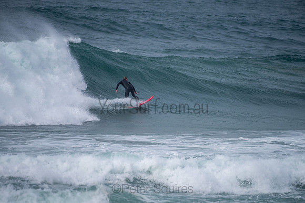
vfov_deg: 2.6
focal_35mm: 539
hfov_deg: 3.8
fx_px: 4564
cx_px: 152
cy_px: 102
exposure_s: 1/1000
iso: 90
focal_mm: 500
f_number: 5.6
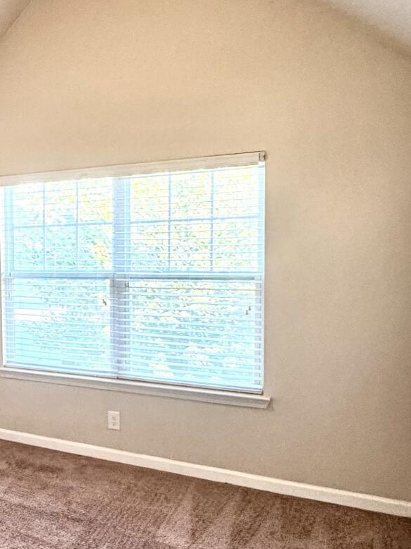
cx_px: -47
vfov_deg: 51.3
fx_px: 570
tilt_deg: -4.1
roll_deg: +1.0
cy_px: 291
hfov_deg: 34.1
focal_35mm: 36
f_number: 2.2
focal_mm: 2.22
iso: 250
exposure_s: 1/120
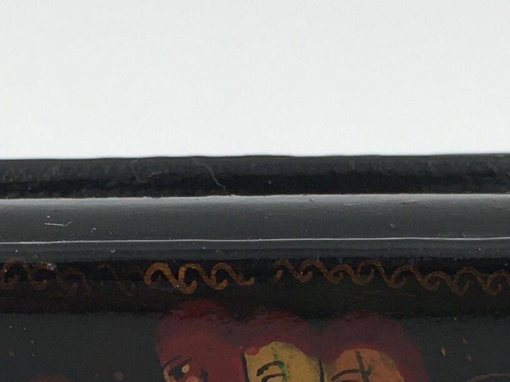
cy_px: 408
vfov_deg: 10.3
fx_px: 2106
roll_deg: +0.2
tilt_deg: -16.0
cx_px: 225
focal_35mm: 143
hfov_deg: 13.8
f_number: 2.2
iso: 25
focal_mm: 4.15
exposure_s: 1/127
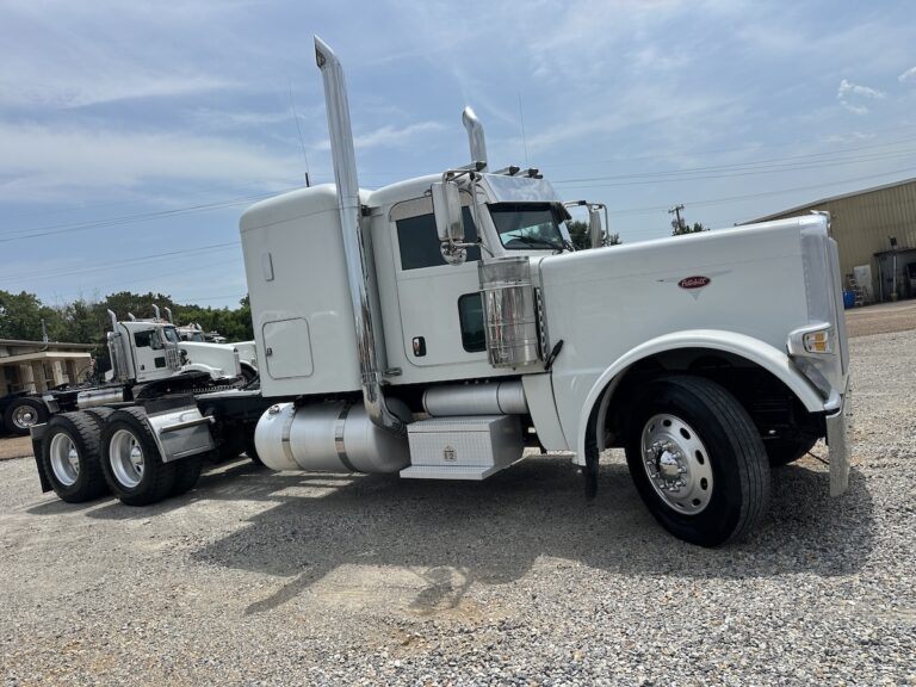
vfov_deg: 56.8
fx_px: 635
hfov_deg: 71.6
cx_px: 458
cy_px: 344
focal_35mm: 24
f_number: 1.78
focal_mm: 6.86
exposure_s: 1/8929
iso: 80
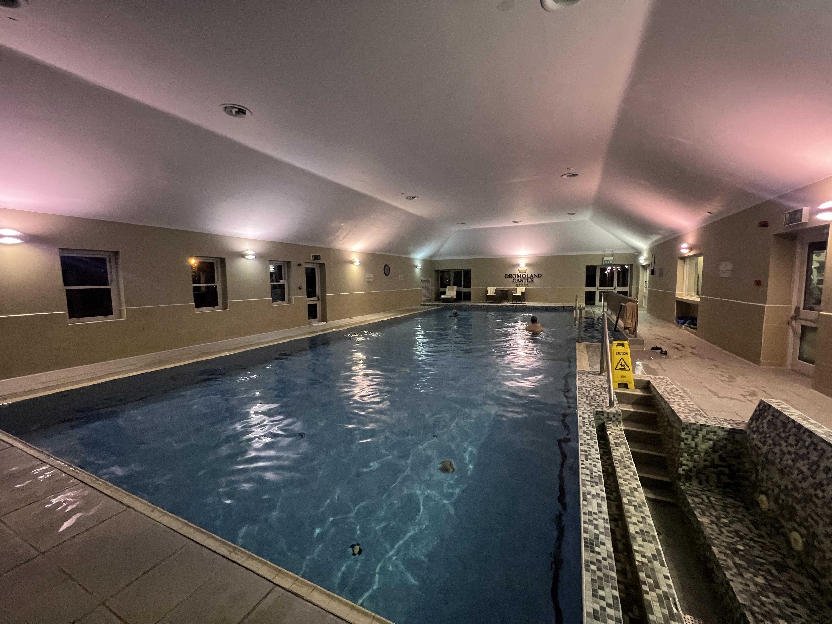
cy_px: 312
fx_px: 312
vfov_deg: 89.9
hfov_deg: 106.2
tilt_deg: -6.2
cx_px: 416
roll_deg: +0.8
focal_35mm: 13
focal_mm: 1.57
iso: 800
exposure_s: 1/50
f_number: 1.8
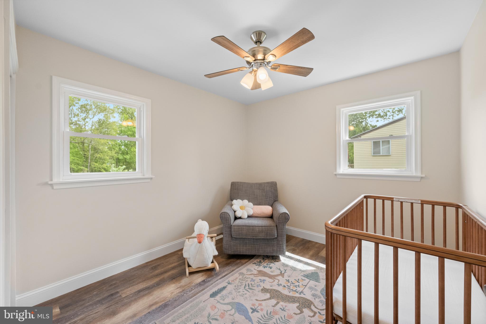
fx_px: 189
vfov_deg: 81.2
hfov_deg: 104.3
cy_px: 162
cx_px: 243
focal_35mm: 14
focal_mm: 14
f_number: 5.6
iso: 1250
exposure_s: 1/100
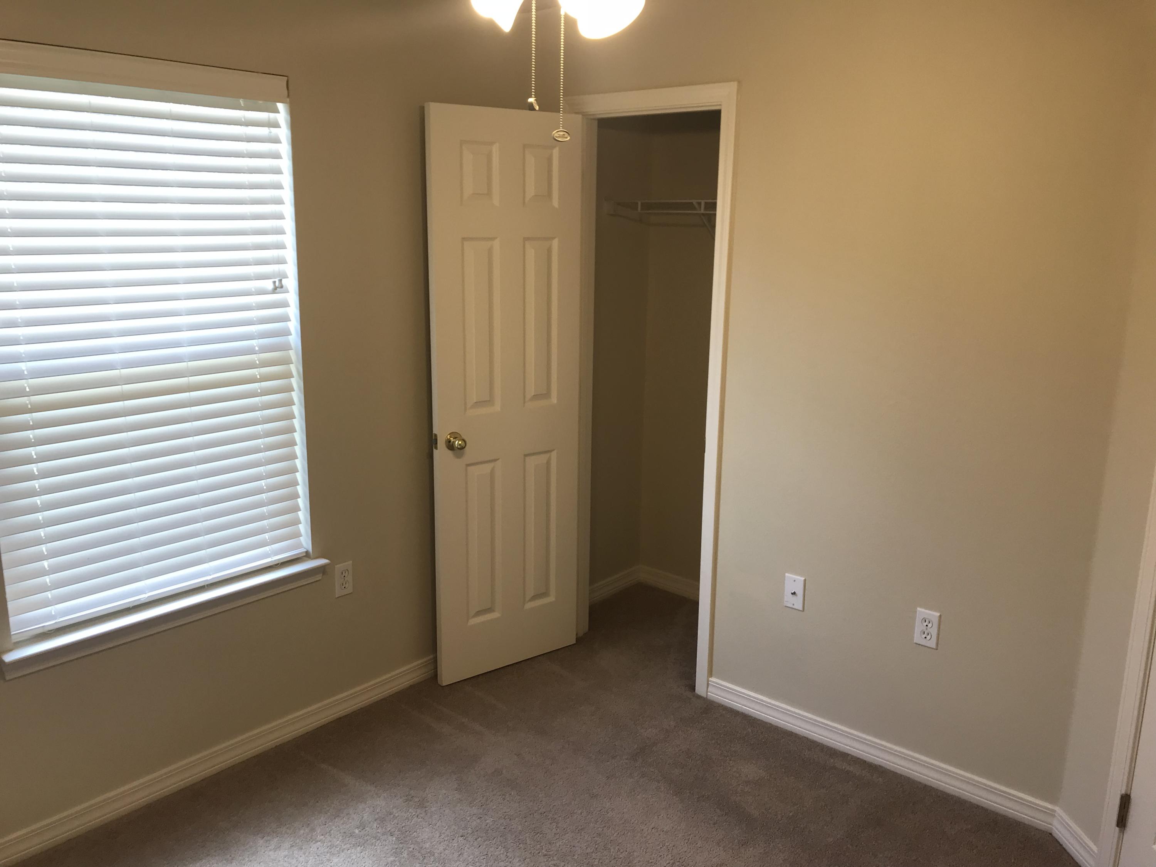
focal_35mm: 28
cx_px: 578
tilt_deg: -12.4
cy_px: 434
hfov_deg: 63.4
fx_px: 935
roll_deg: -0.8
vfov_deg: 49.7
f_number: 1.8
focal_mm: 3.99
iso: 25
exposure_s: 1/40
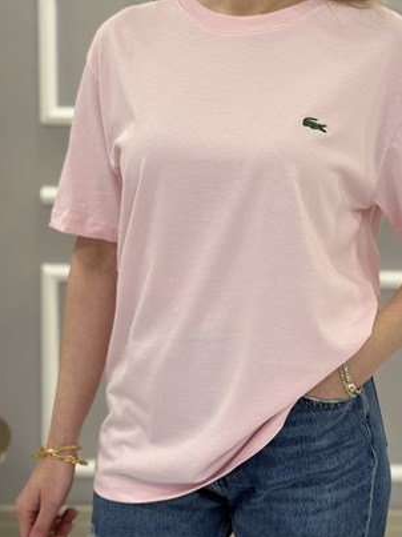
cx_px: 257
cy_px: 239
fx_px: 961
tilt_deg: -7.0
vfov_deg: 31.2
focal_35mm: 62
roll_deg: -1.9
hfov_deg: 23.6
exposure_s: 1/105
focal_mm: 6.76
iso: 100
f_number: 1.78
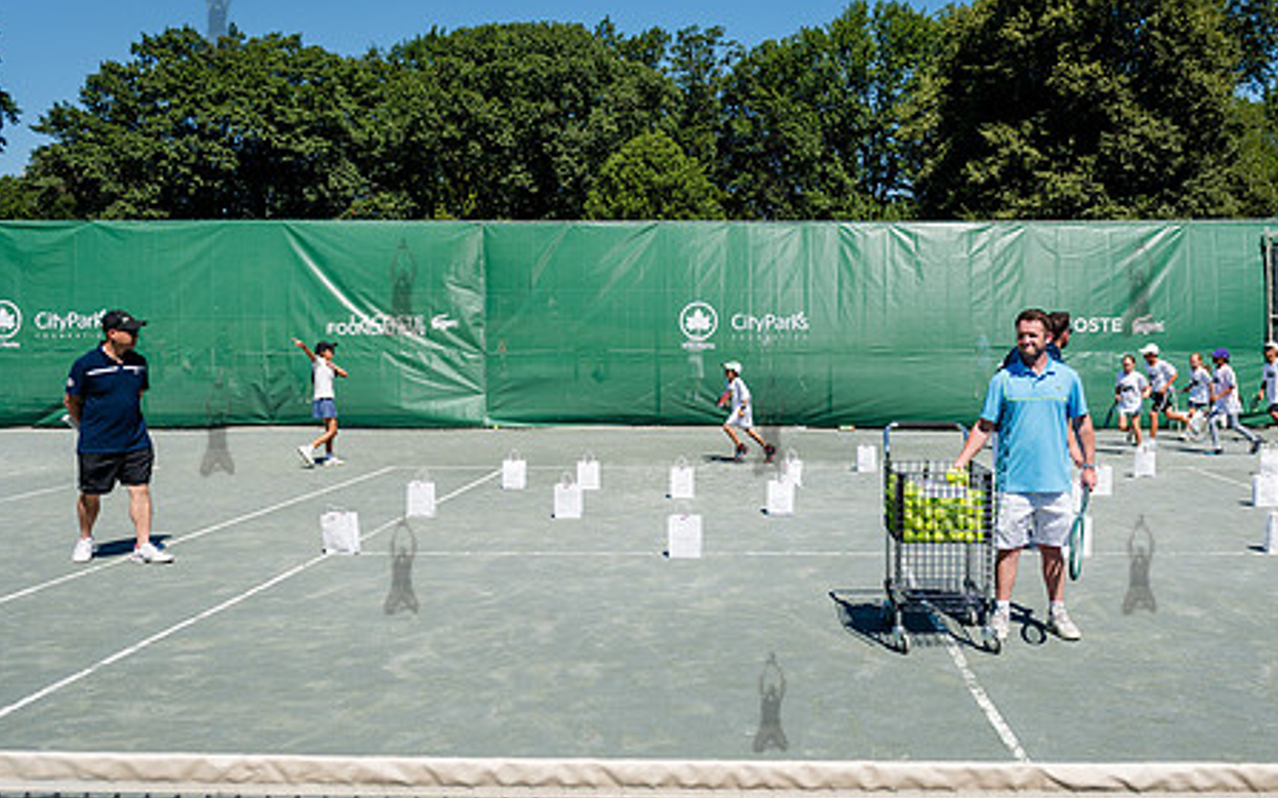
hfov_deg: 59.2
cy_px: 425
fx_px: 1114
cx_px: 769
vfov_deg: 39.4
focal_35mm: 32
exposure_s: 1/1600
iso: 200
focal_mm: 24
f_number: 3.5
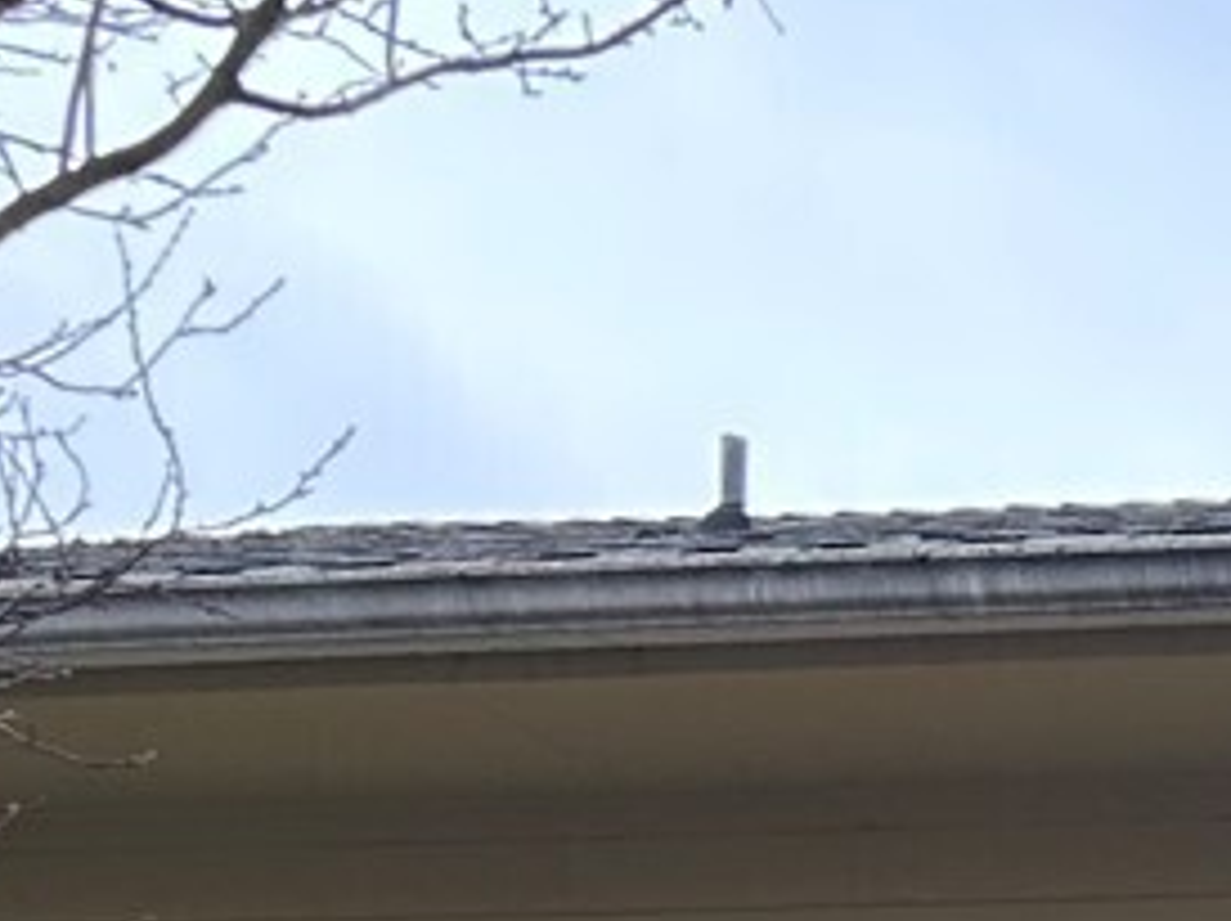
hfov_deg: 10.9
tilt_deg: -1.1
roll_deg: -1.1
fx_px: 5401
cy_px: 2520
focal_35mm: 152
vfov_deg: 8.5
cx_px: 2997
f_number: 1.5
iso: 40
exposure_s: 1/284
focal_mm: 5.7
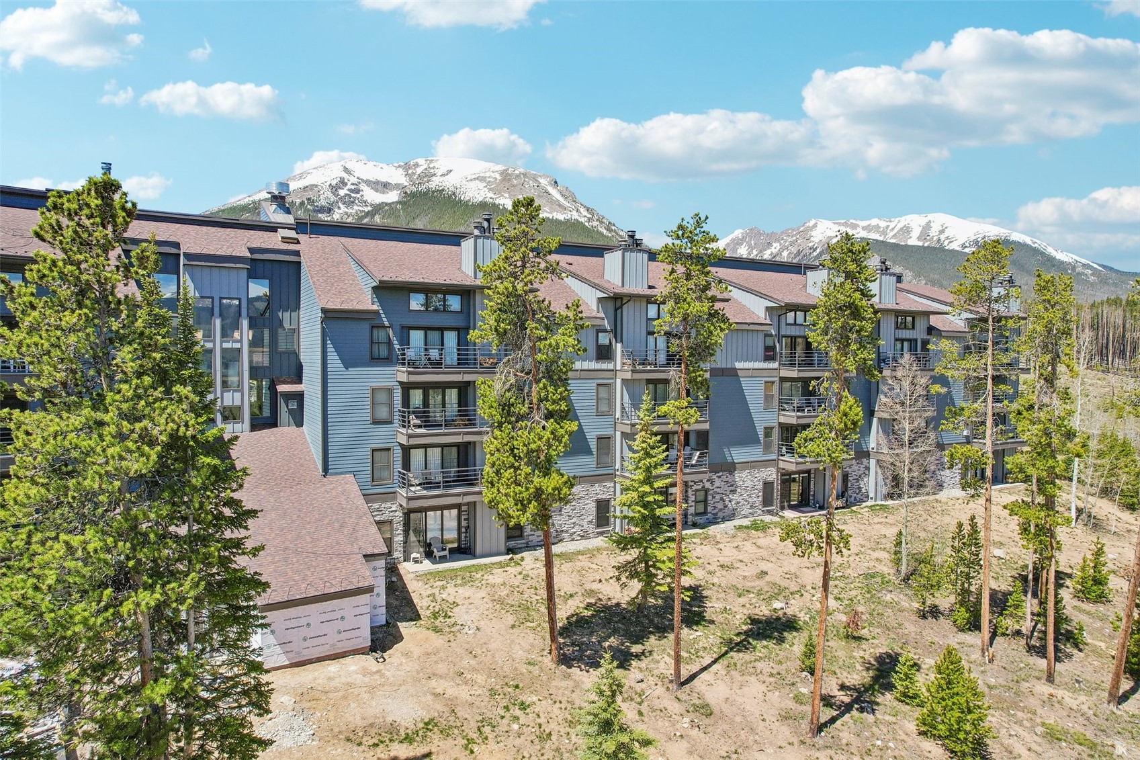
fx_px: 697
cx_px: 570
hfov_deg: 78.6
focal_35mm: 22
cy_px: 380
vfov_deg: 57.2
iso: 130
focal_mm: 8.4
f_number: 2.8
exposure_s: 1/1500
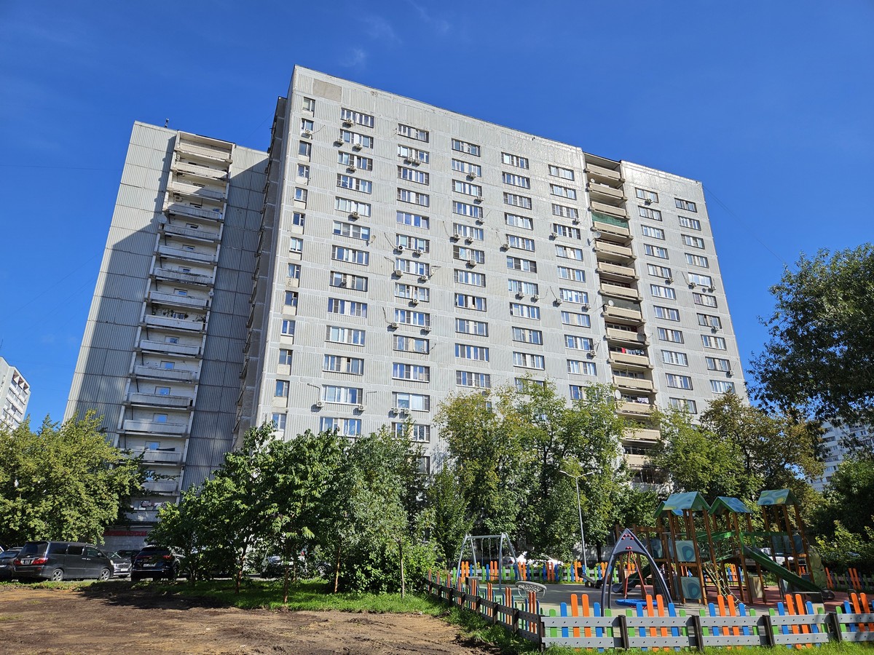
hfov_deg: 73.9
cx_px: 437
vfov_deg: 58.9
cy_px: 328
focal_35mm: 23
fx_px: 581
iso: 25
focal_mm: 5.4
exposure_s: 1/2289
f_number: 1.8
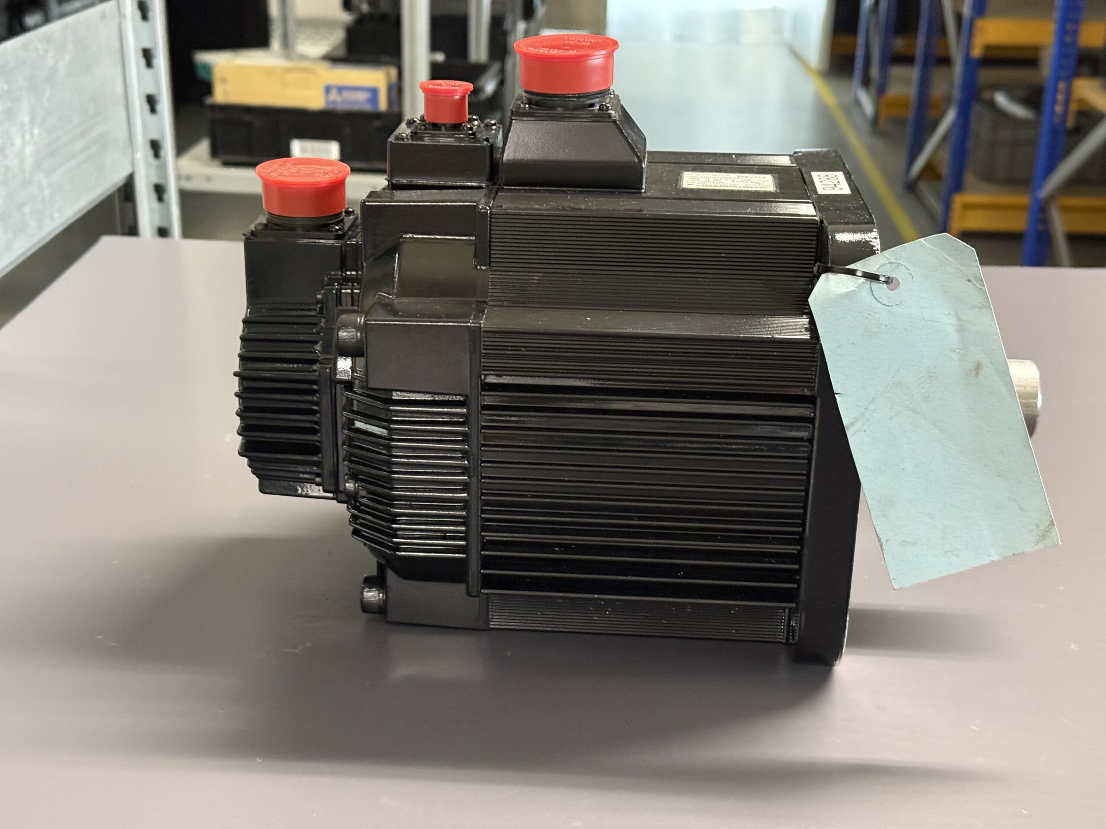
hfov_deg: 39.7
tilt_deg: -21.3
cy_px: 414
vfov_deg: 30.3
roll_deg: -1.4
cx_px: 553
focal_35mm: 48
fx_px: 1534
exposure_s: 1/25
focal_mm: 6.76
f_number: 1.78
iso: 500
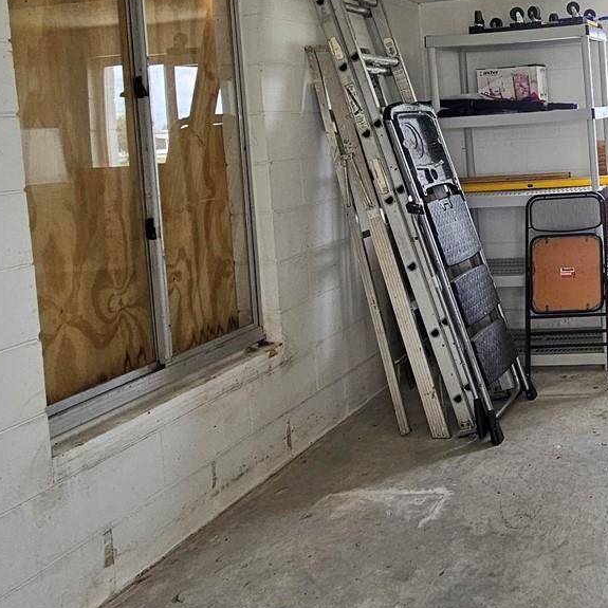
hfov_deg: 41.3
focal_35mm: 32
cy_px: 129
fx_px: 636
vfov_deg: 48.5
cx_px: 663
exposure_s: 1/120
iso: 100
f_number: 2.2
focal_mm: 2.2
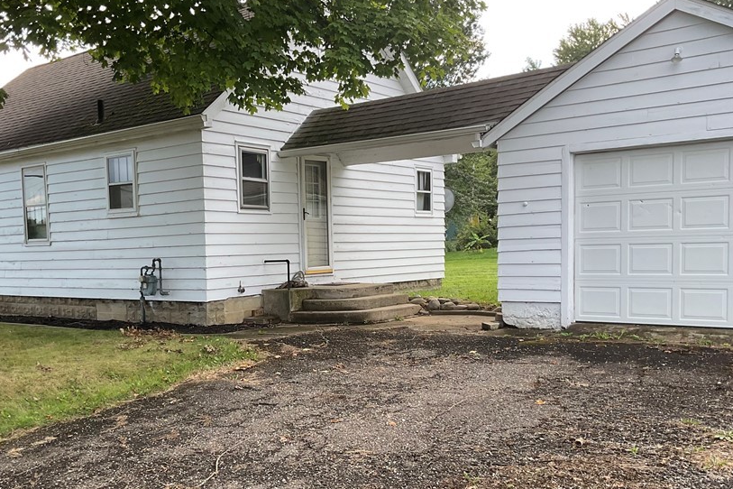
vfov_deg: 34.9
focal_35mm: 38
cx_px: 273
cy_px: 307
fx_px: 774
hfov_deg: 50.2
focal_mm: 3
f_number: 1.8
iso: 16
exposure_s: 1/333
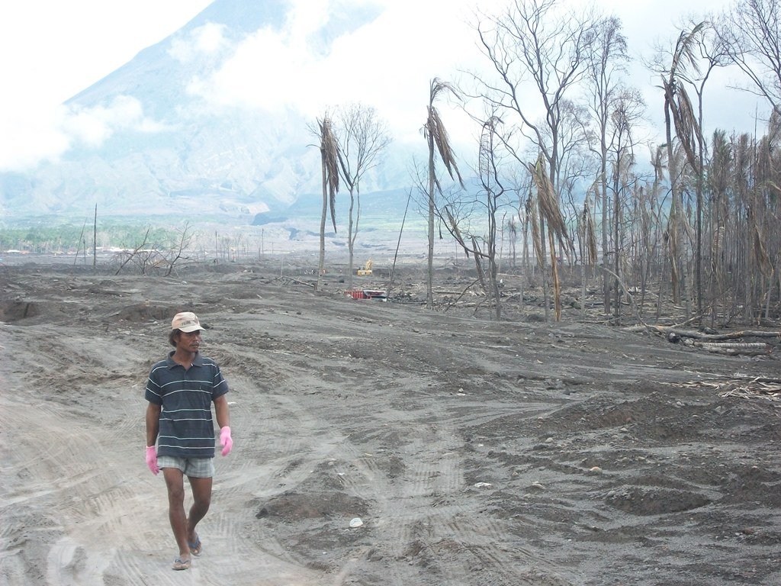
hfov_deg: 20.4
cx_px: 390
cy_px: 293
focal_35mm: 96
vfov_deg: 15.4
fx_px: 2166
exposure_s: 1/200
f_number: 5.2
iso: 80
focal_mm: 17.1
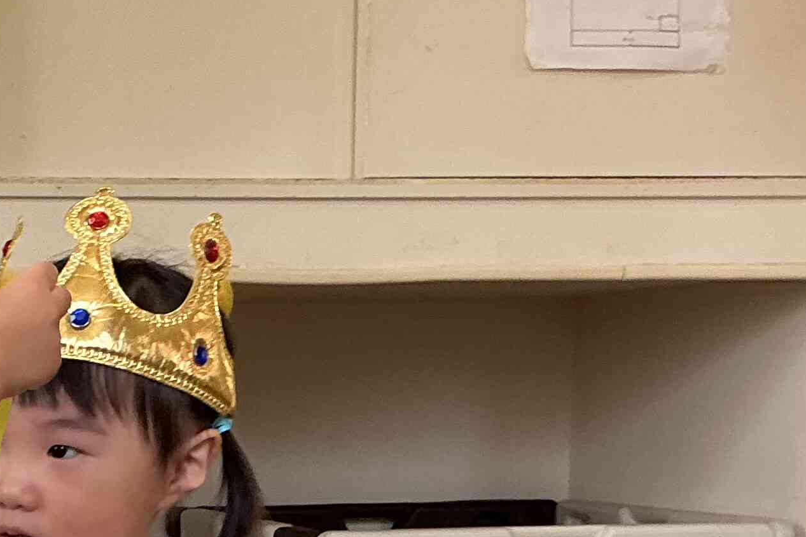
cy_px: 619
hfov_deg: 20.1
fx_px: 2149
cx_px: -121
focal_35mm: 96
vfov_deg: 13.9
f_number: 1.8
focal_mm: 3
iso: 40
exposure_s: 1/120
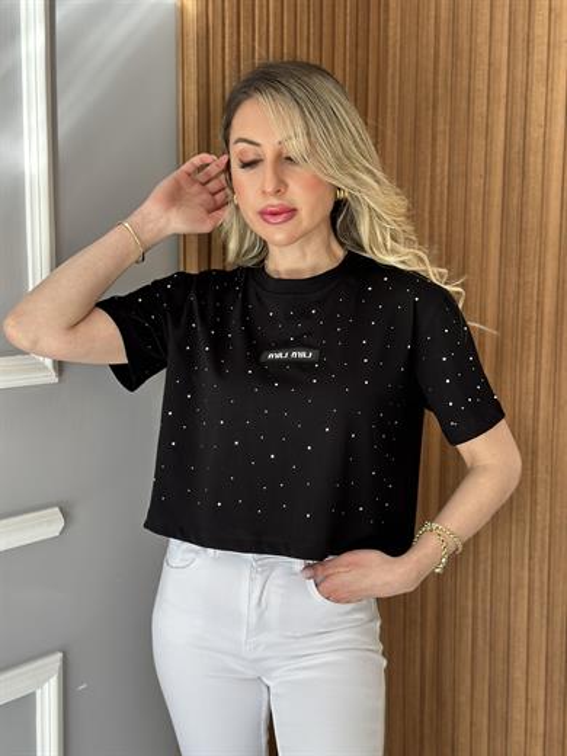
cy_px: 378
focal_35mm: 48
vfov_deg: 39.7
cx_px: 284
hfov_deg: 30.3
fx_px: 1048
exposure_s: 1/248
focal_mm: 6.86
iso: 80
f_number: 1.78
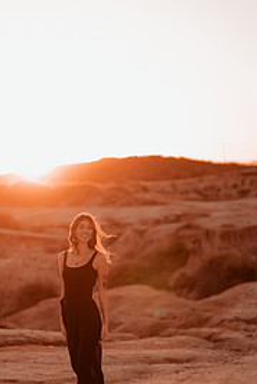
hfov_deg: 14.0
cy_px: 225
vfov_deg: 20.8
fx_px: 1047
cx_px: 88
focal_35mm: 98
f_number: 1.4
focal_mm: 58
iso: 100
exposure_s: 1/1600
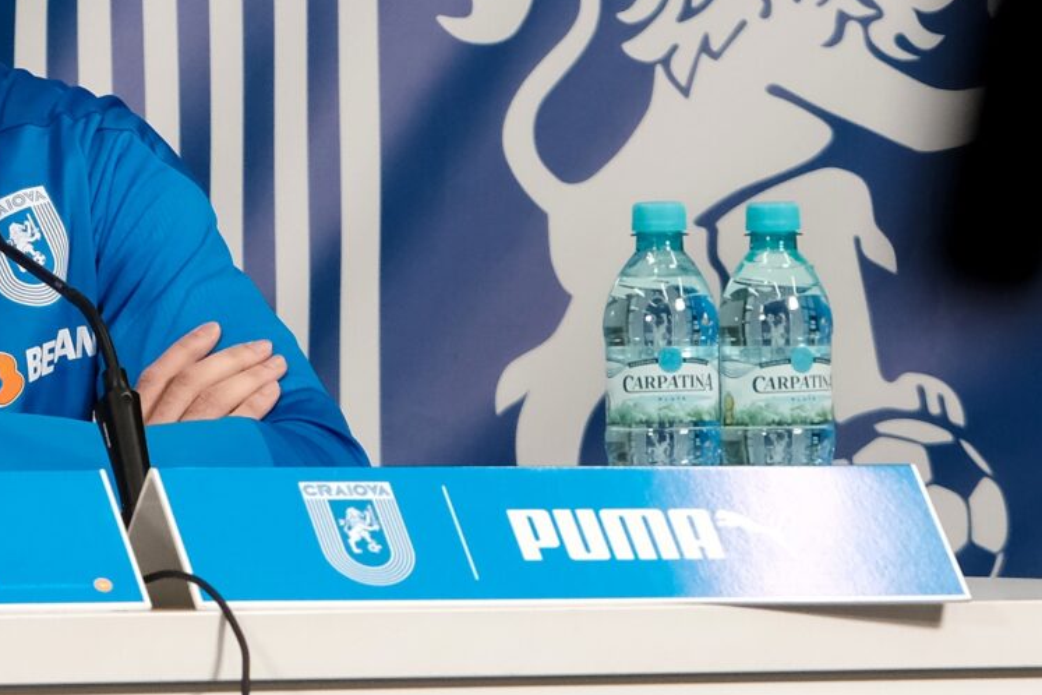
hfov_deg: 9.1
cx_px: 67
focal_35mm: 225
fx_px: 6512
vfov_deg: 6.1
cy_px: 84
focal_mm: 80
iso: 1600
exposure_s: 1/250
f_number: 4.5
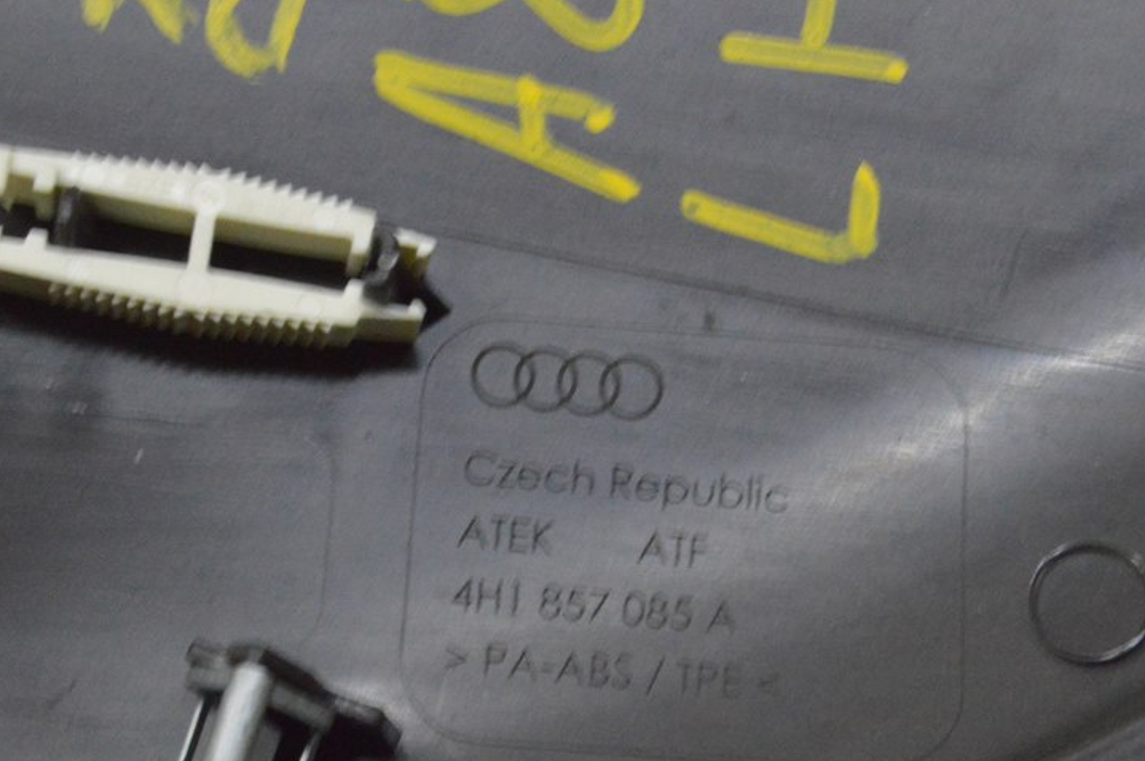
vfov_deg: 11.6
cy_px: 507
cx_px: 633
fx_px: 3740
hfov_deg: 17.4
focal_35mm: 118
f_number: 20
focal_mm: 55
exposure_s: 1/20
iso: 6400
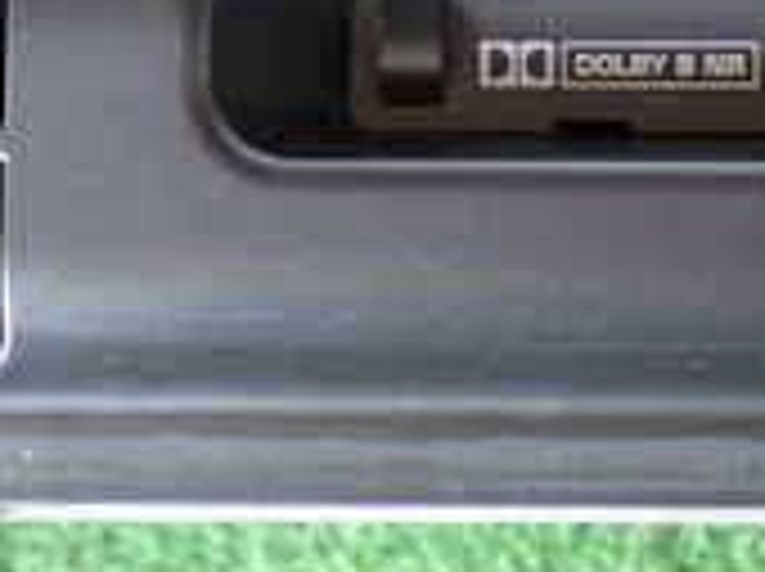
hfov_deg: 11.9
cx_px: 626
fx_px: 3663
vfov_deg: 8.9
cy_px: 95
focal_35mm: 166
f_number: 3.1
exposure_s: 1/50
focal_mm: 8.4
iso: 400
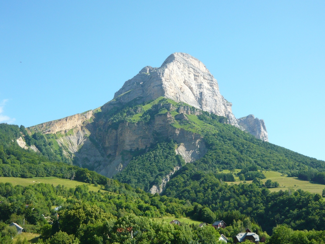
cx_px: 162
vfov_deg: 31.5
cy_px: 122
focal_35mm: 46
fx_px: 432
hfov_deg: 41.2
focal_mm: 6
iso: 100
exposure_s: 1/640
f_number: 2.9
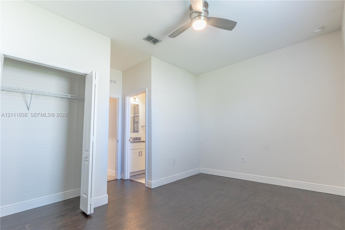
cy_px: 115
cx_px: 172
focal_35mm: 17
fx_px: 163
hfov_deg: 93.3
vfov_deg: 70.4
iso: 320
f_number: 8
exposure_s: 1/13
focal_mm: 17
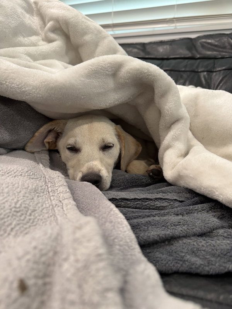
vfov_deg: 71.6
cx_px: 116
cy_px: 154
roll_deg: -2.1
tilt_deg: -12.3
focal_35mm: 24
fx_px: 214
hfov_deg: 56.8
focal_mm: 6.76
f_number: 1.78
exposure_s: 1/60
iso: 250
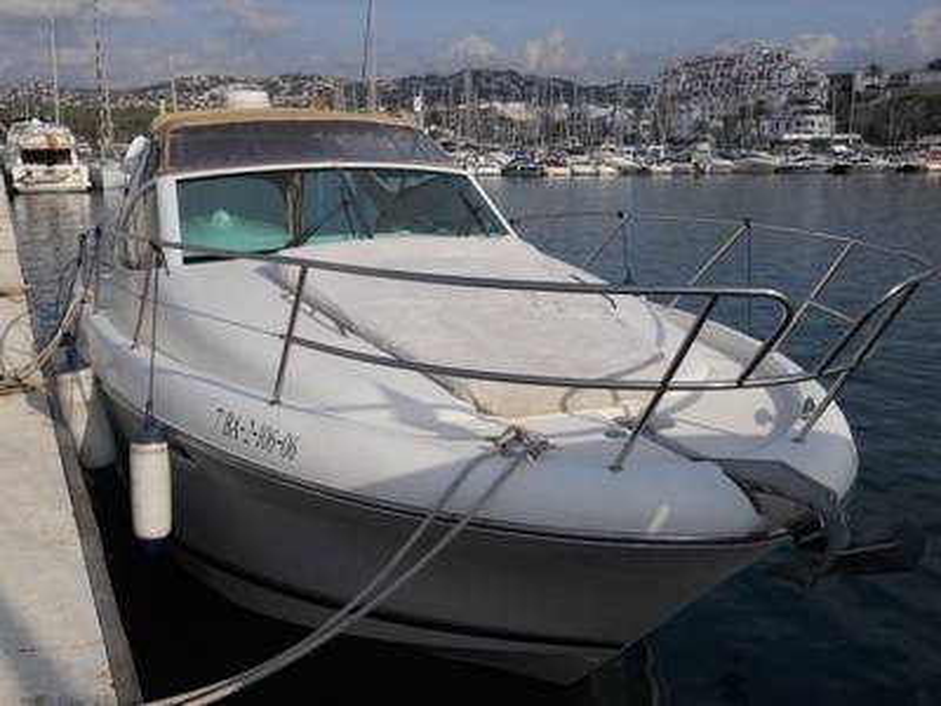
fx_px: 979
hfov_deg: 51.4
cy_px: 353
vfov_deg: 39.7
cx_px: 470
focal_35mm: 36
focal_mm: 6.4
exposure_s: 1/500
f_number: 6
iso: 80
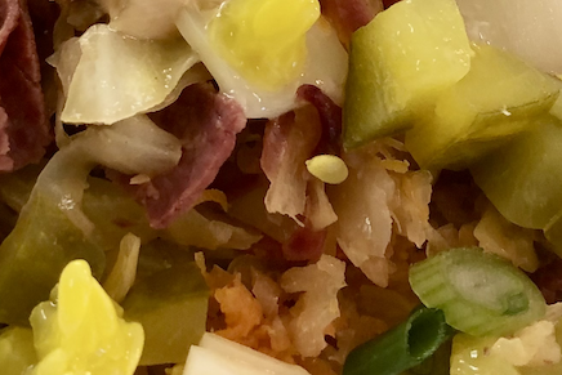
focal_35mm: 89
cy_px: -171
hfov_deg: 22.9
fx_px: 1390
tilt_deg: -46.5
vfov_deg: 14.4
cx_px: 257
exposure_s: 1/24
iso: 40
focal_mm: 4
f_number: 1.8
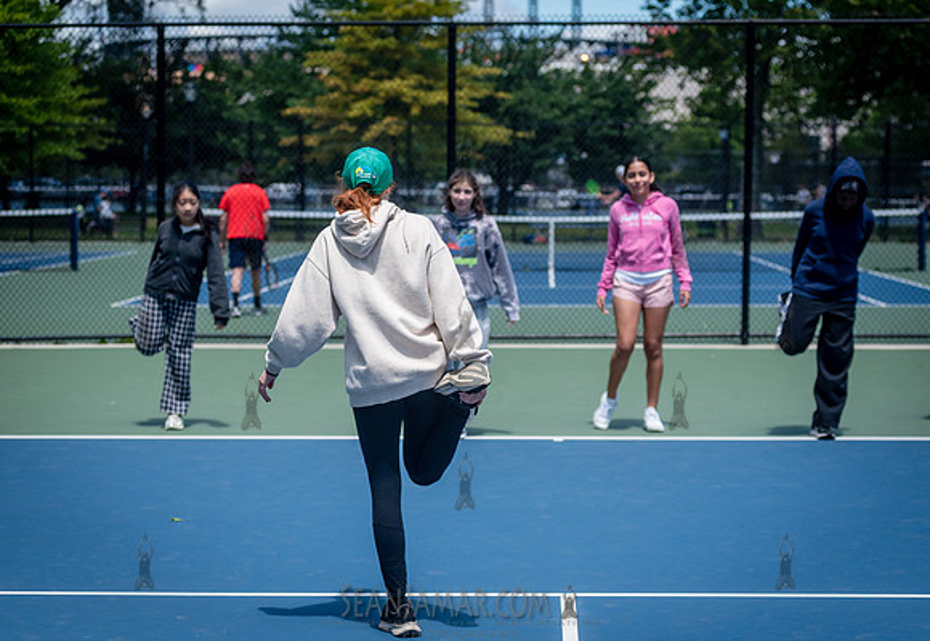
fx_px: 2288
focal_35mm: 88
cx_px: 495
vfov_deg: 16.0
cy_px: 311
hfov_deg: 23.0
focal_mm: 80
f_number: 4
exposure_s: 1/4000
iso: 400
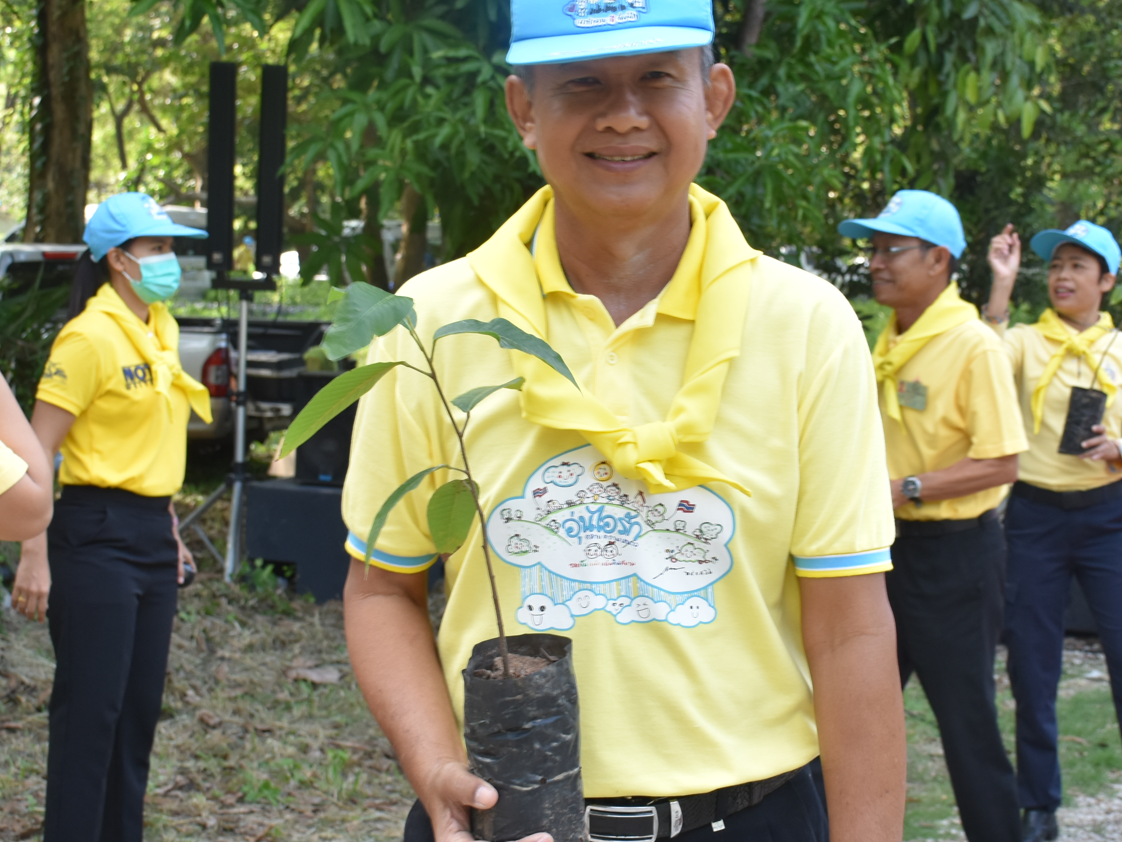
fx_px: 2269
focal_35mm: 70
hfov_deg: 27.7
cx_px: 691
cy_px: 456
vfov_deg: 21.0
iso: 400
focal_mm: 26
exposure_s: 1/160
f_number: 6.3
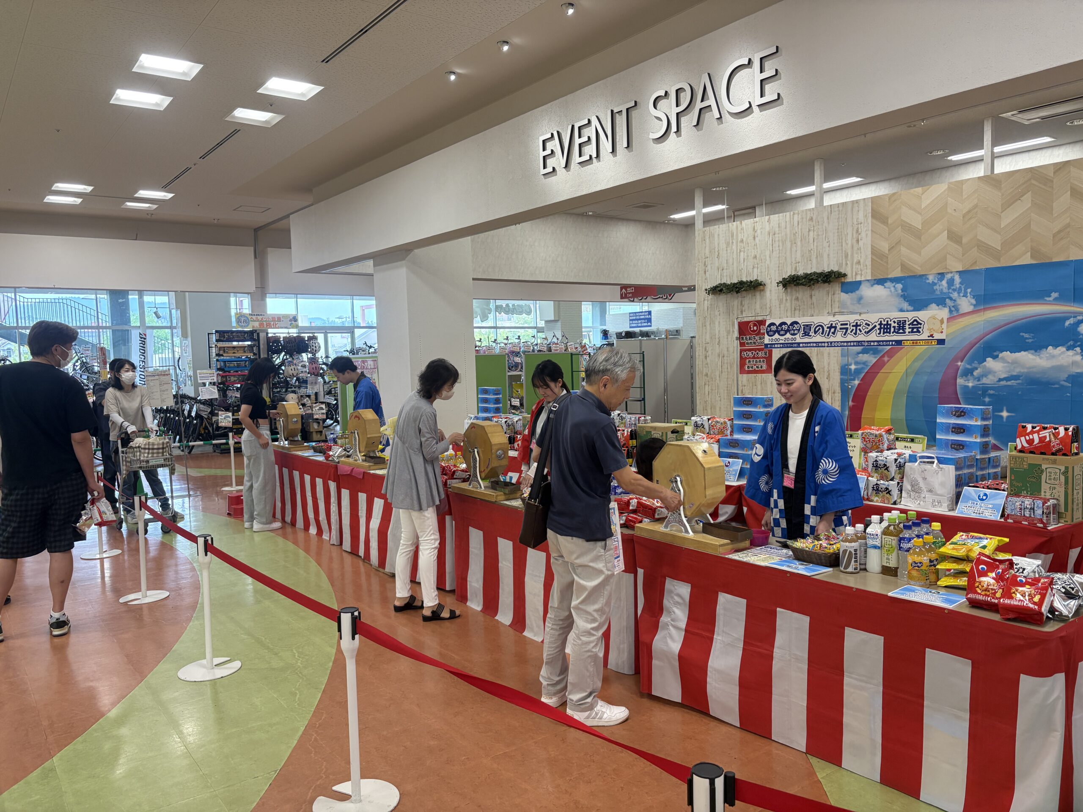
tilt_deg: -4.1
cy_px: 406
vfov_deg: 53.1
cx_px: 542
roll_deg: +1.8
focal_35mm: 26
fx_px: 813
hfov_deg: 67.3
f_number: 1.6
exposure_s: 1/201
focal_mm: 5.96
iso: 125
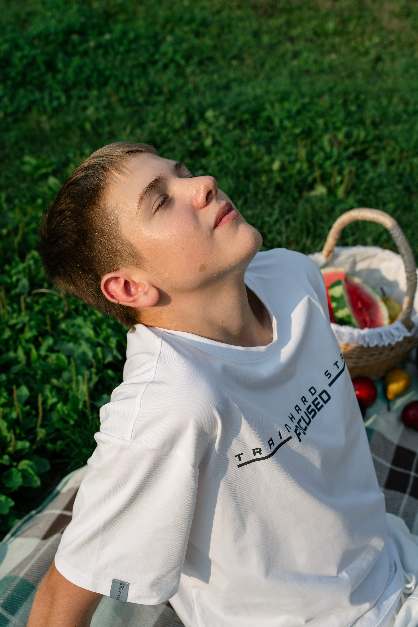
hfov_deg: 18.2
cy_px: 314
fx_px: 1306
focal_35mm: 75
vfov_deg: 27.0
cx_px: 209
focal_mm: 75
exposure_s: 1/400
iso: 100
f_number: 6.3
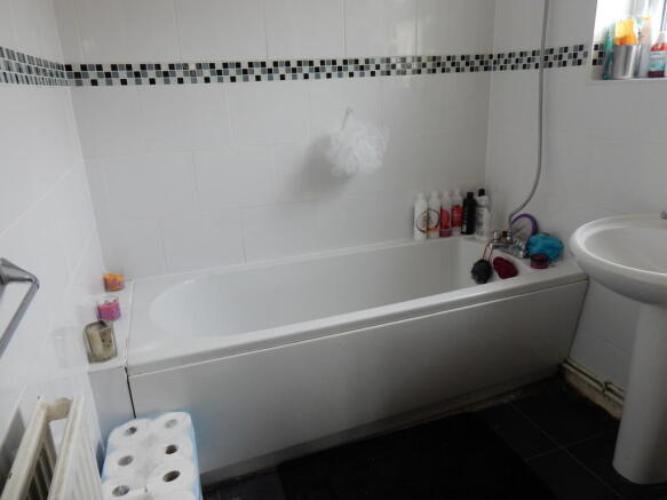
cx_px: 334
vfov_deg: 54.9
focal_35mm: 25
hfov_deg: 69.4
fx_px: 482
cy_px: 250
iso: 250
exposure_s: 1/30
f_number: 3.7
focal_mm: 4.5
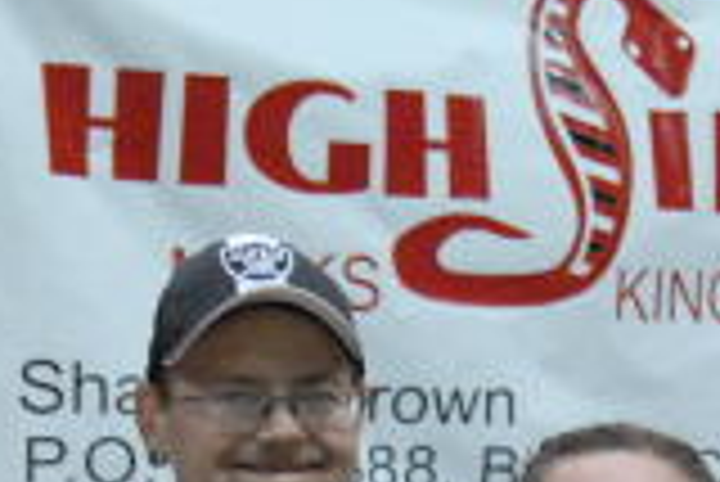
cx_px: 760
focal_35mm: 202
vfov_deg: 6.7
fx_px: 4054
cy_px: 741
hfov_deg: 10.1
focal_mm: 27
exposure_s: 1/500
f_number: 4
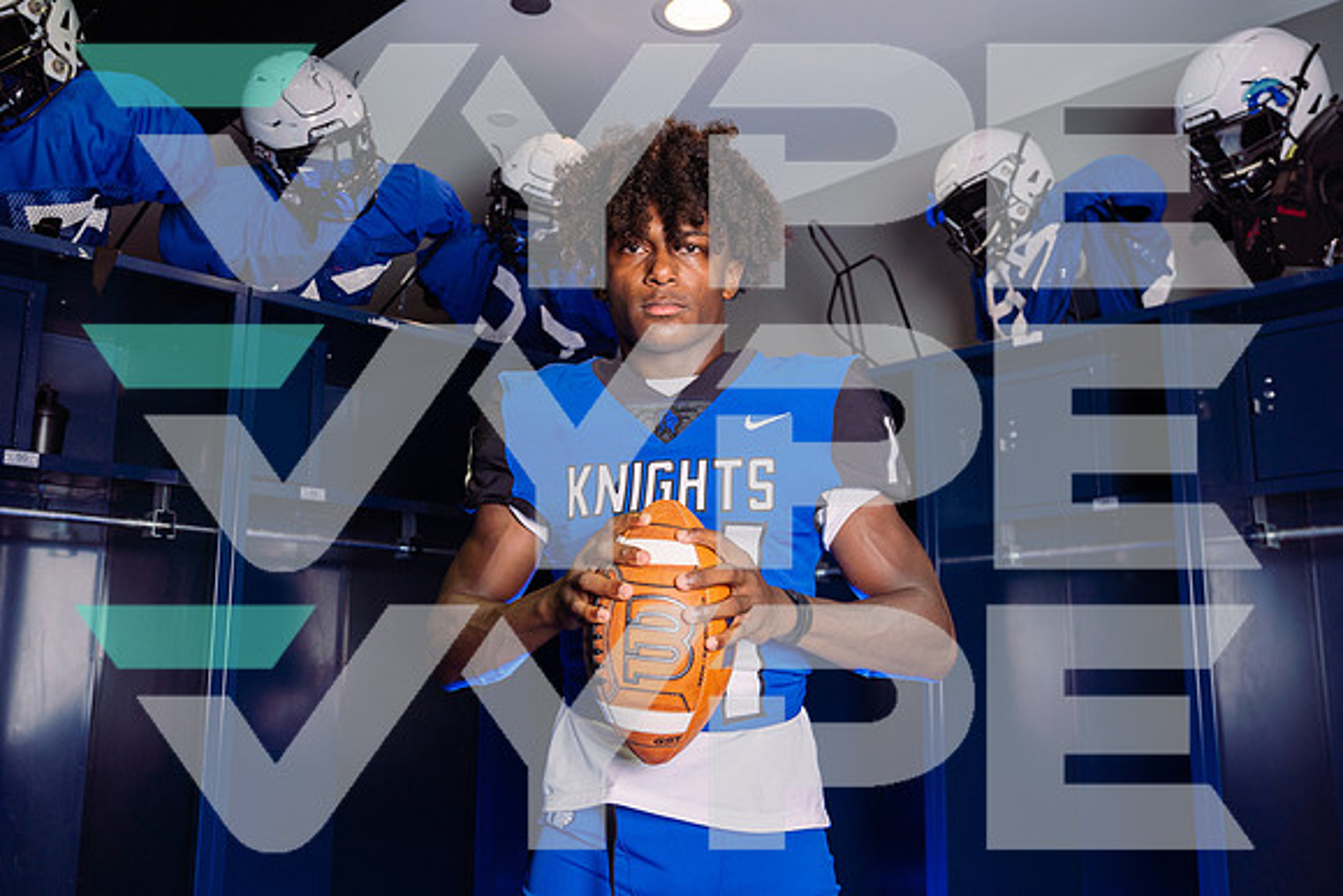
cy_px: 448
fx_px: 1306
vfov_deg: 37.9
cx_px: 672
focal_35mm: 35
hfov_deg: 54.4
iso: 320
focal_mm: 35
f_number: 4.5
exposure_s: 1/250
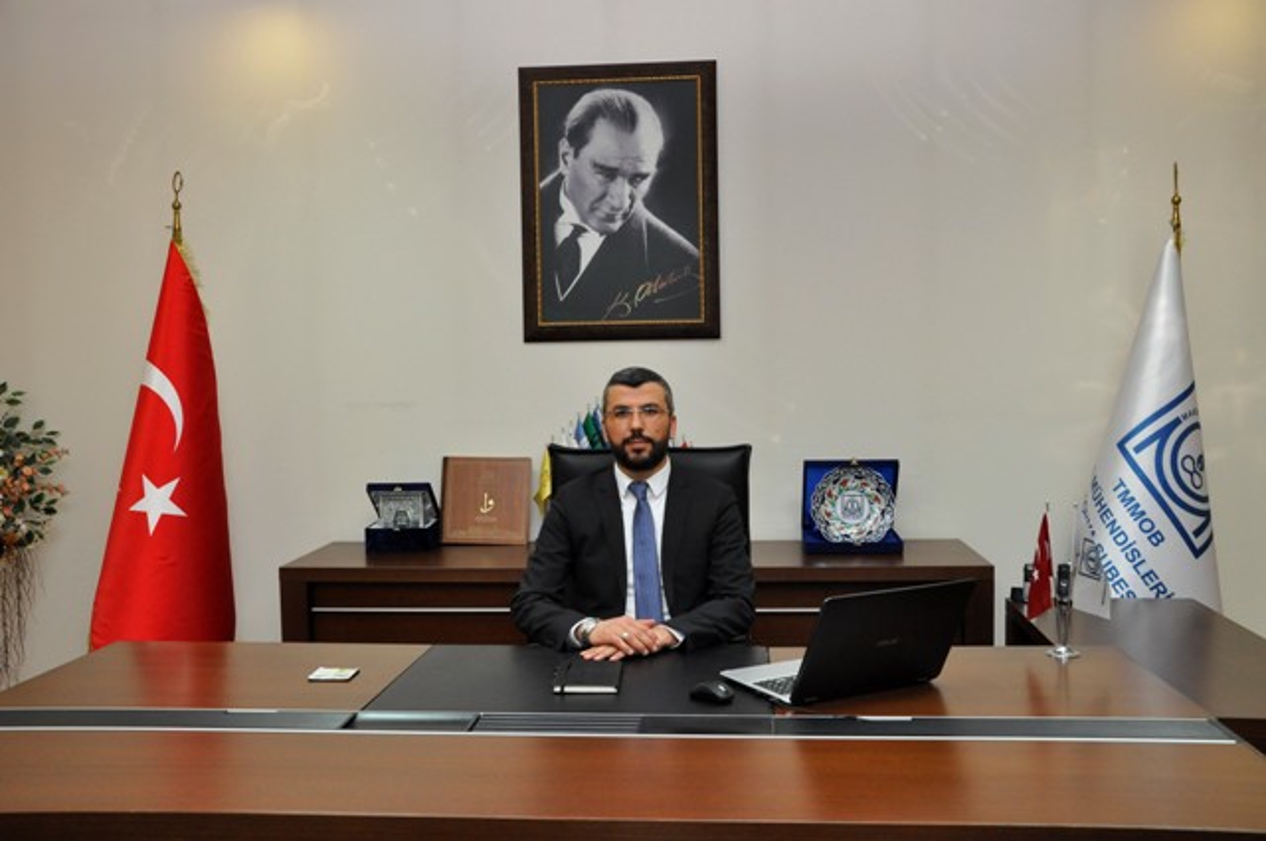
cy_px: 420
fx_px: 1264
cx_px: 633
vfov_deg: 36.8
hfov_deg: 53.2
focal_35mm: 36
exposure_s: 1/60
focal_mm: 24
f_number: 6.3
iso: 1000
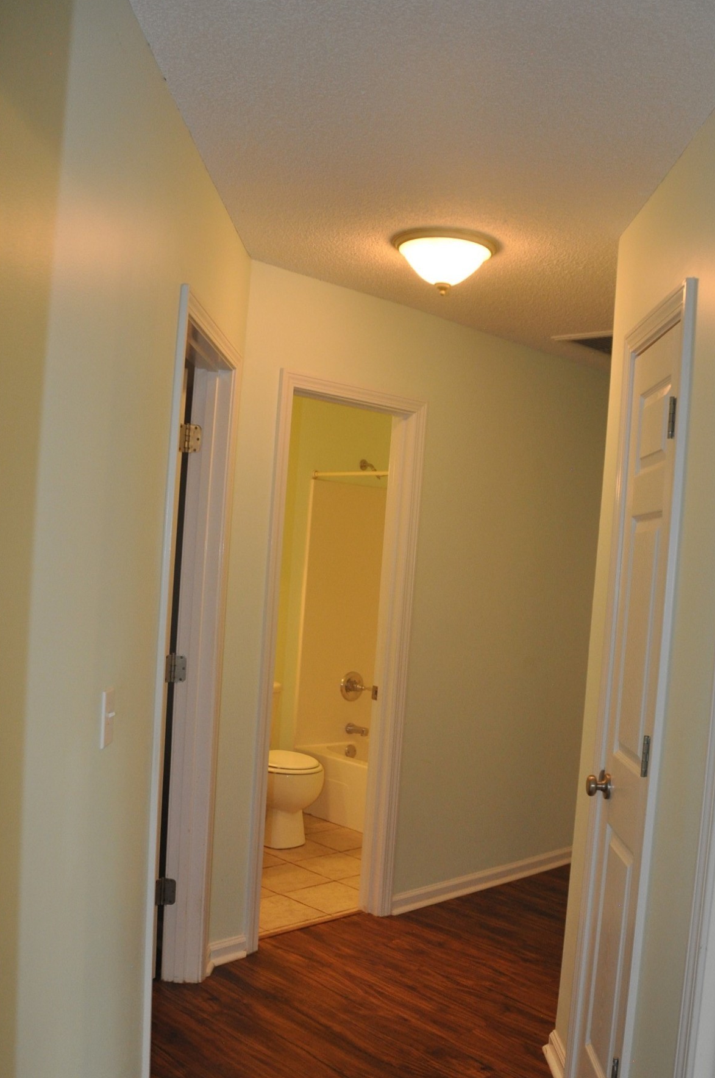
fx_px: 986
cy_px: 575
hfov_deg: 39.7
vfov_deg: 57.2
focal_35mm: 33
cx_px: 431
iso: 800
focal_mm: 18
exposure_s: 1/125
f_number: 3.5
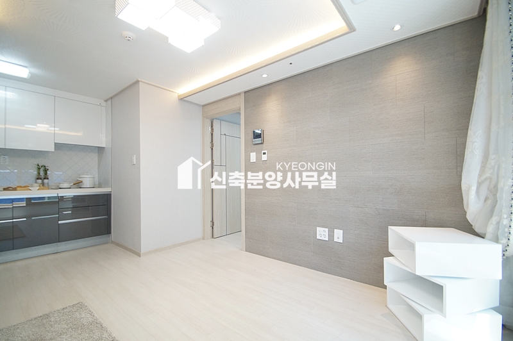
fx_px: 214
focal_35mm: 15
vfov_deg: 77.2
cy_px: 170
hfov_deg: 100.4
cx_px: 256
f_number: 3.5
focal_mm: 10
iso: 800
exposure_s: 1/200
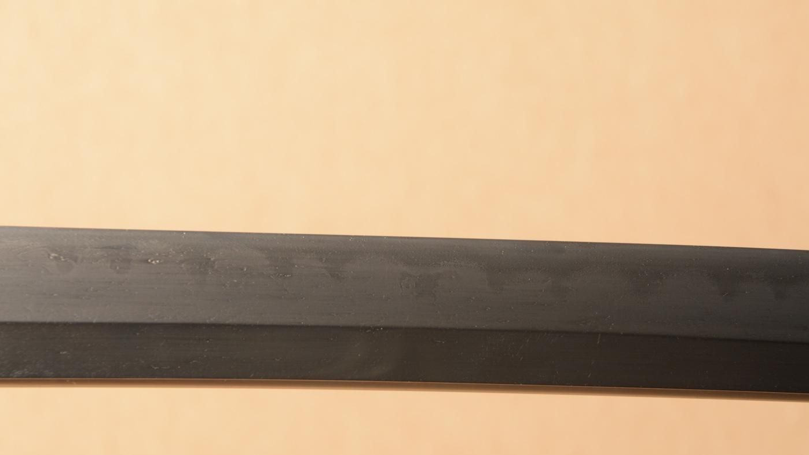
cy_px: 260
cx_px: 405
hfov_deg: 14.4
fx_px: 3208
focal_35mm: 150
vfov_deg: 8.1
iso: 400
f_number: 11
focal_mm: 95
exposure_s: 1/1.6
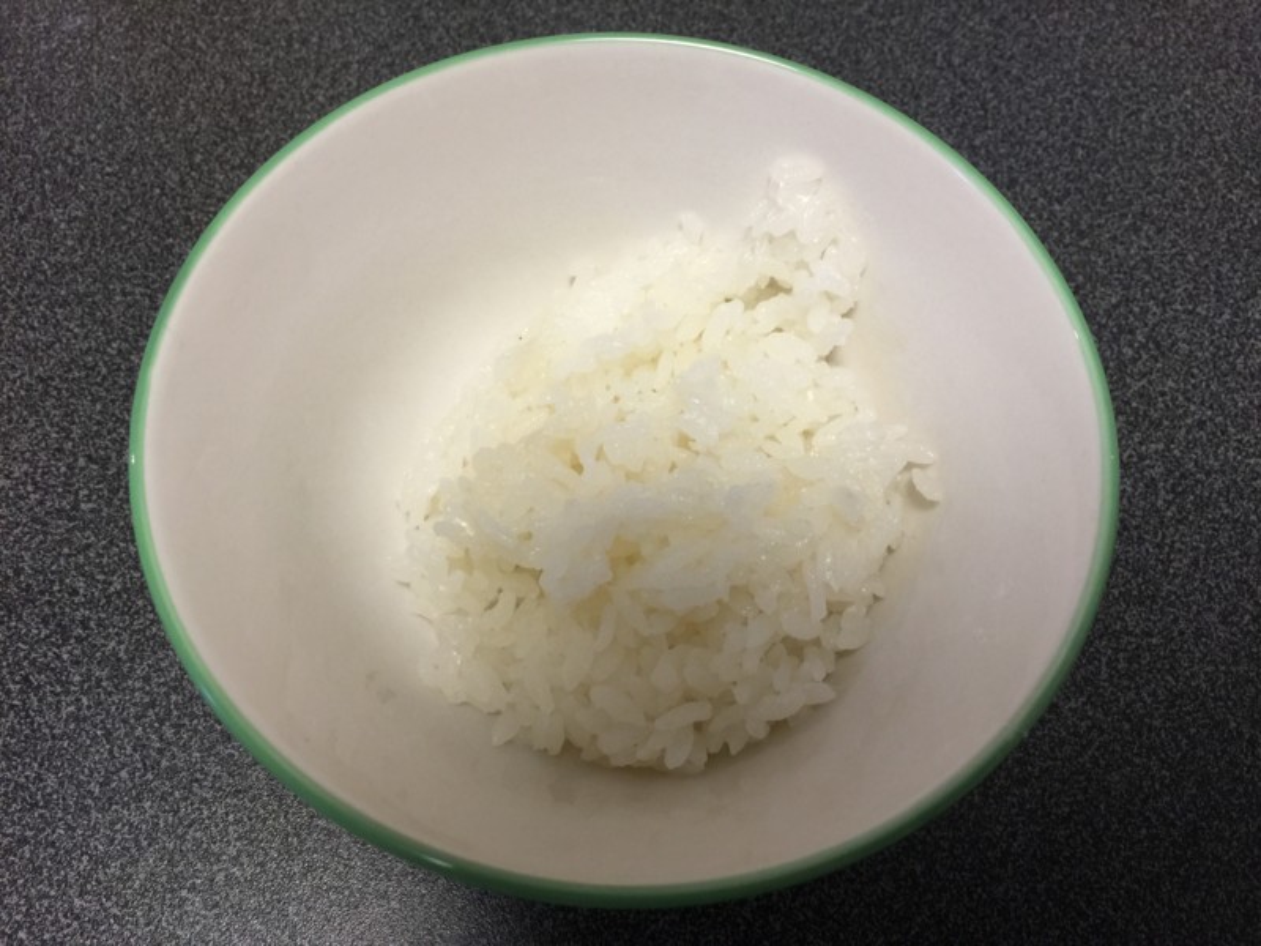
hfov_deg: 61.7
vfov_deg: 48.2
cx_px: 630
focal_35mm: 29
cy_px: 473
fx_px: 1056
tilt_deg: -65.4
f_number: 2.2
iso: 64
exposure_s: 1/17
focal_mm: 4.15
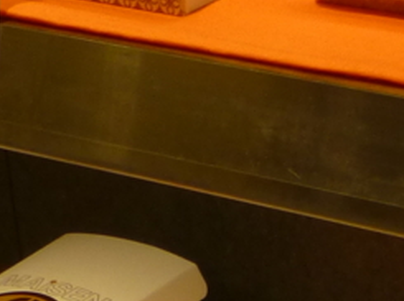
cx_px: 310
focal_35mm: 157
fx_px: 1830
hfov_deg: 12.6
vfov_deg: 8.6
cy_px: 722
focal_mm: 4.3
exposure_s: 1/125
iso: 100
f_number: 3.5
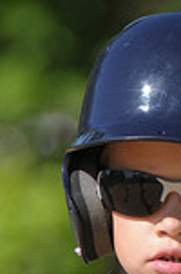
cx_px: 79
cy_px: 419
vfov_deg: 0.9
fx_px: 17508
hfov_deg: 0.6
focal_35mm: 2311
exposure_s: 1/4000
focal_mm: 400
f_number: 4
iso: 640
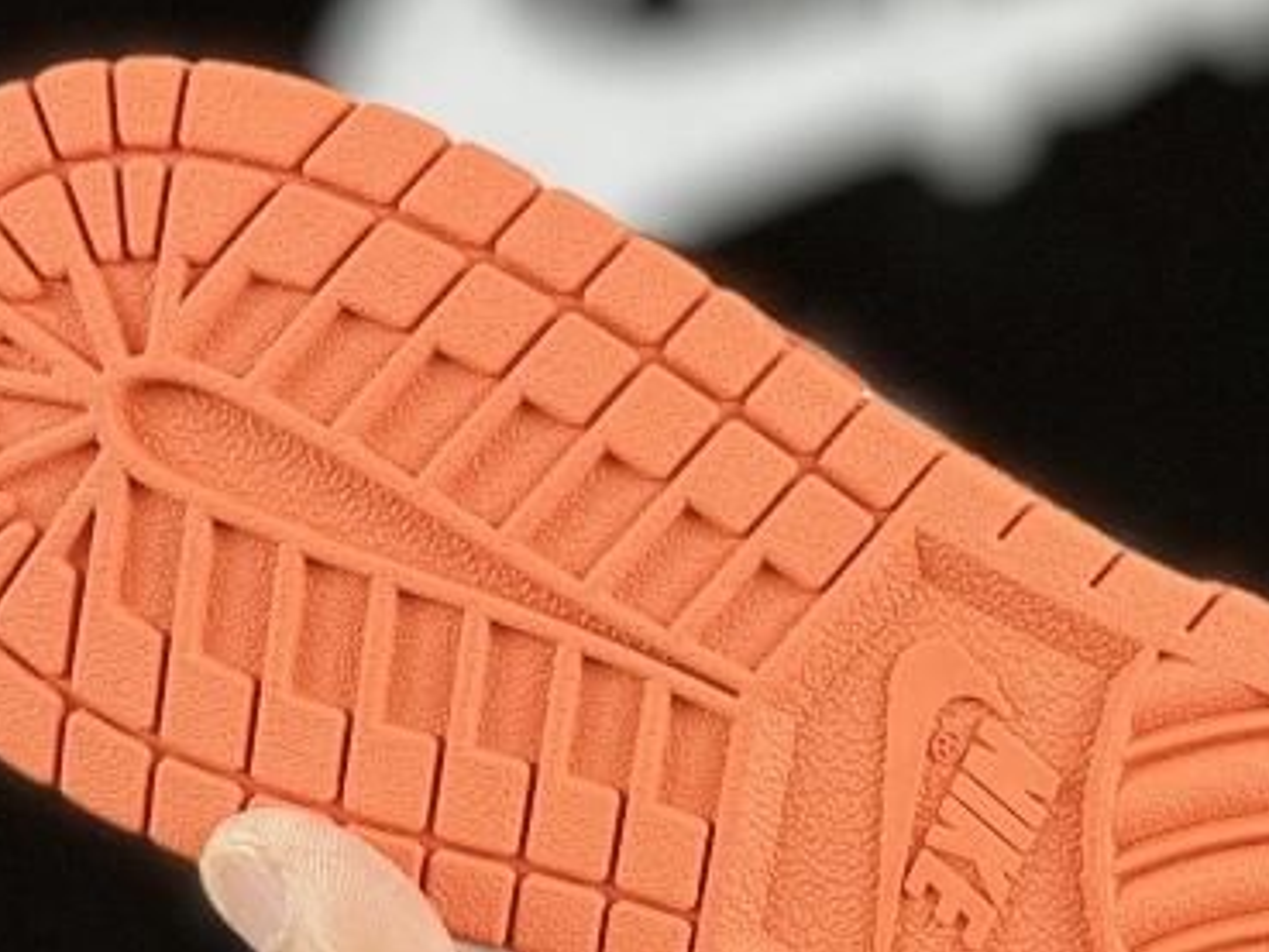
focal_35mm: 76
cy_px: 808
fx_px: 2787
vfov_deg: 19.1
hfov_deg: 25.3
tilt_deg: +5.5
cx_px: 956
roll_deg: +0.1
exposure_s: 1/100
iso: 80
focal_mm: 5.1
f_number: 1.6
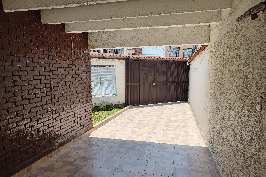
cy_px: 98
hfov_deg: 73.7
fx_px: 177
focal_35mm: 24
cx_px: 133
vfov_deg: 53.0
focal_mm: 6.06
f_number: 1.7
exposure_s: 1/572
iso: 50
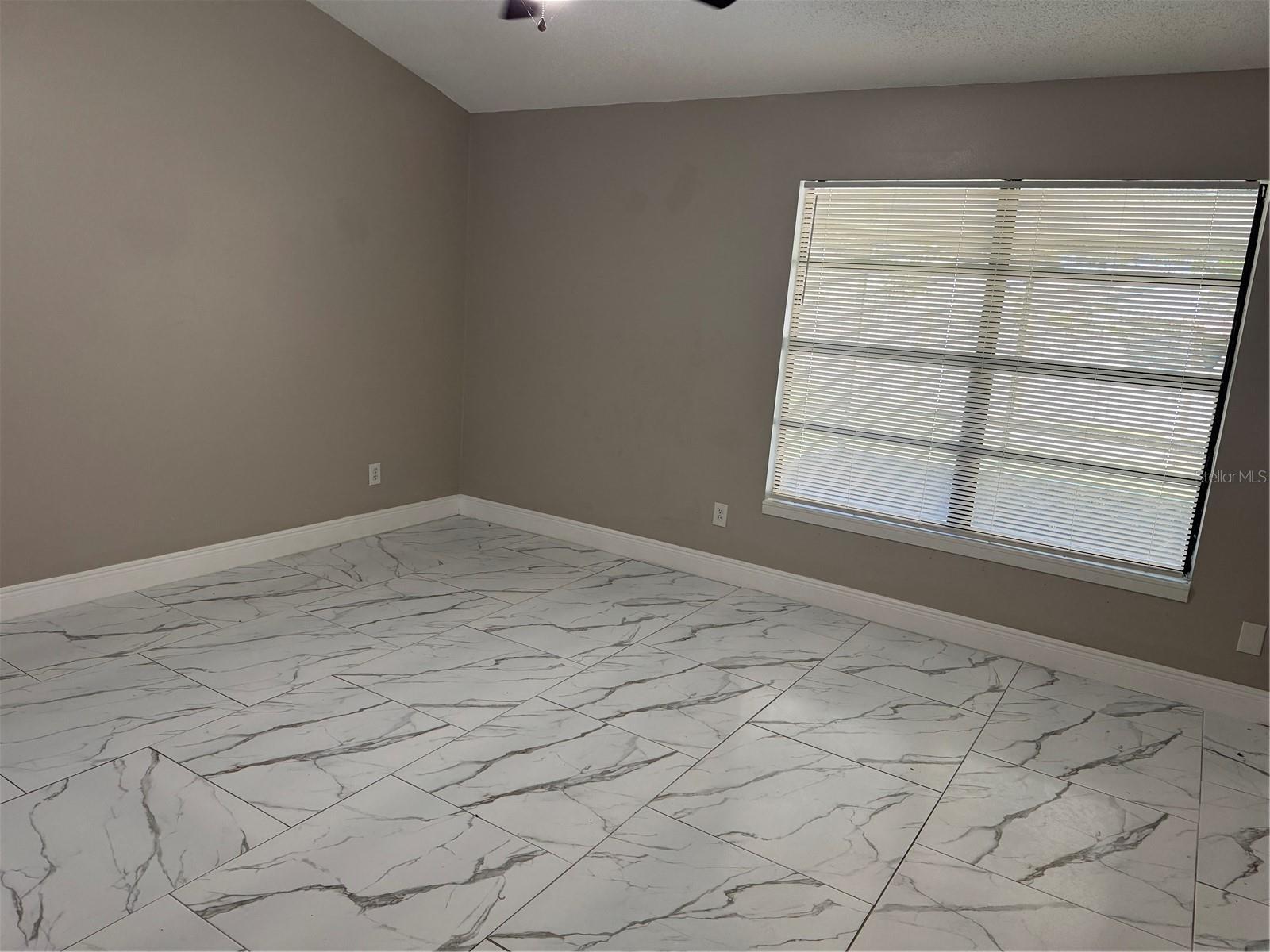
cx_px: 635
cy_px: 476
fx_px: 881
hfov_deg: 71.6
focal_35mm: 24
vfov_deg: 56.8
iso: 200
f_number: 1.78
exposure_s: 1/121
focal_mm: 6.76
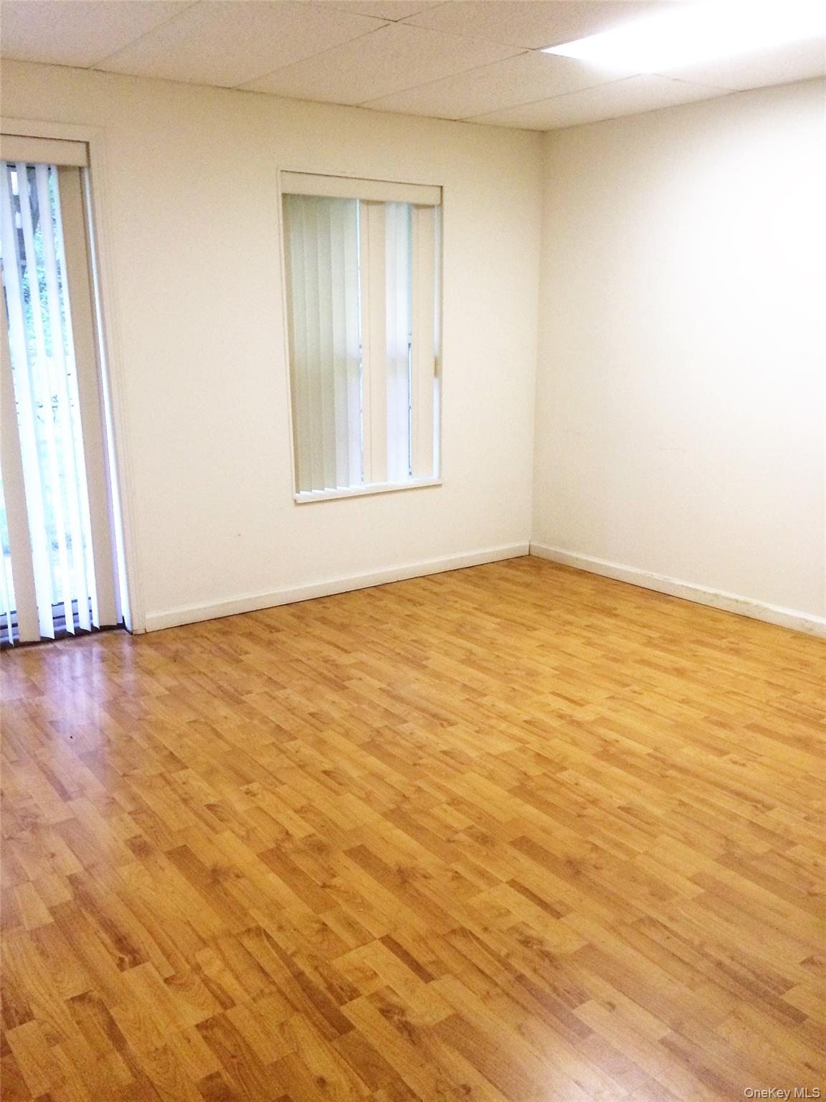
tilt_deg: -13.9
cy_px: 551
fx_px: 923
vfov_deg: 61.7
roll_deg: -0.3
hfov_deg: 48.2
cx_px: 413
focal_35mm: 29
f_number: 2.2
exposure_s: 1/30
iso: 160
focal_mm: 4.15
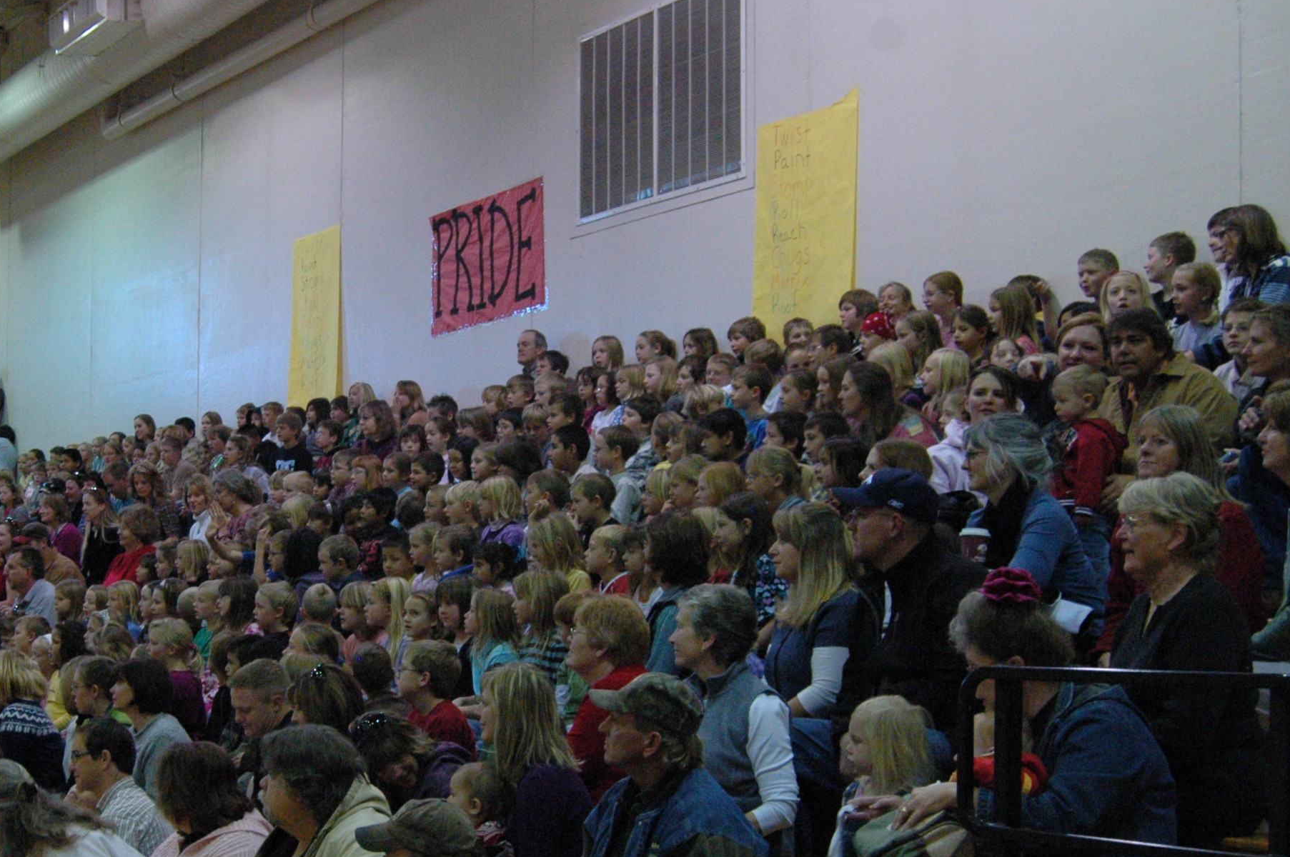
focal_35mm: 60
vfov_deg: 22.5
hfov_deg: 32.7
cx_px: 311
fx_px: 2148
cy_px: 557
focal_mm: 24
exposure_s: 1/100
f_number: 5
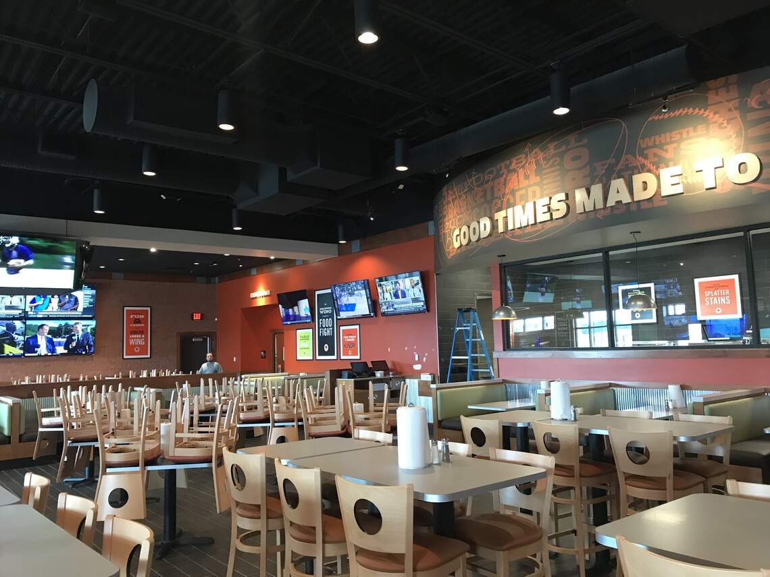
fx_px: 623
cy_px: 288
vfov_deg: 49.7
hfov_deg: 63.4
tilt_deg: +5.2
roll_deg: +1.6
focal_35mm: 28
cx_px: 385
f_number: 1.8
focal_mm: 3.99
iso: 80
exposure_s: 1/15
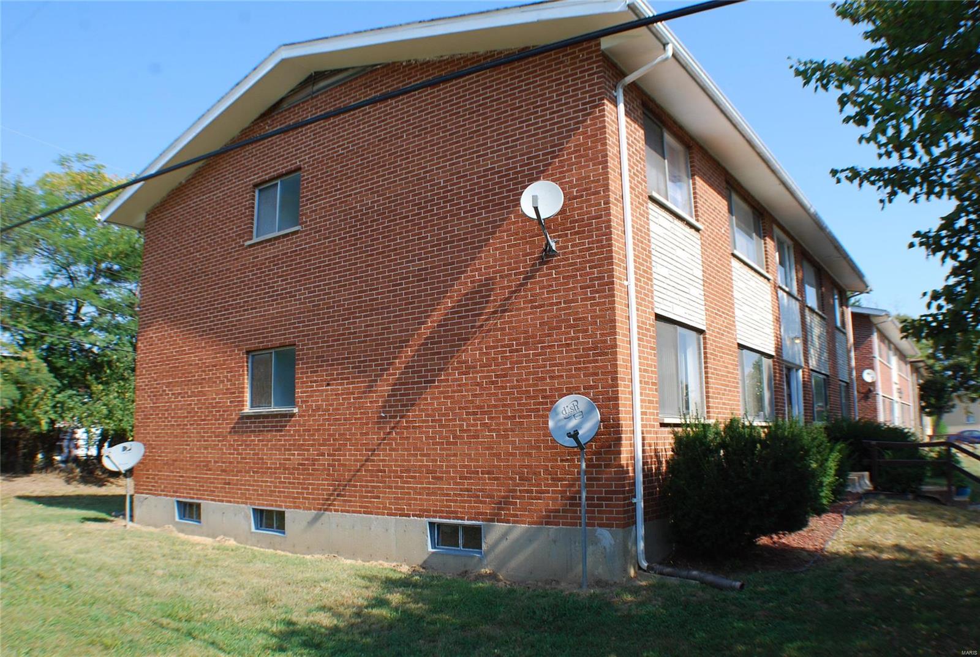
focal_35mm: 34
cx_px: 490
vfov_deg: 38.5
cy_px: 328
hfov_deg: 55.0
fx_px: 941
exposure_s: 1/160
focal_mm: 23
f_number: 9
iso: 200
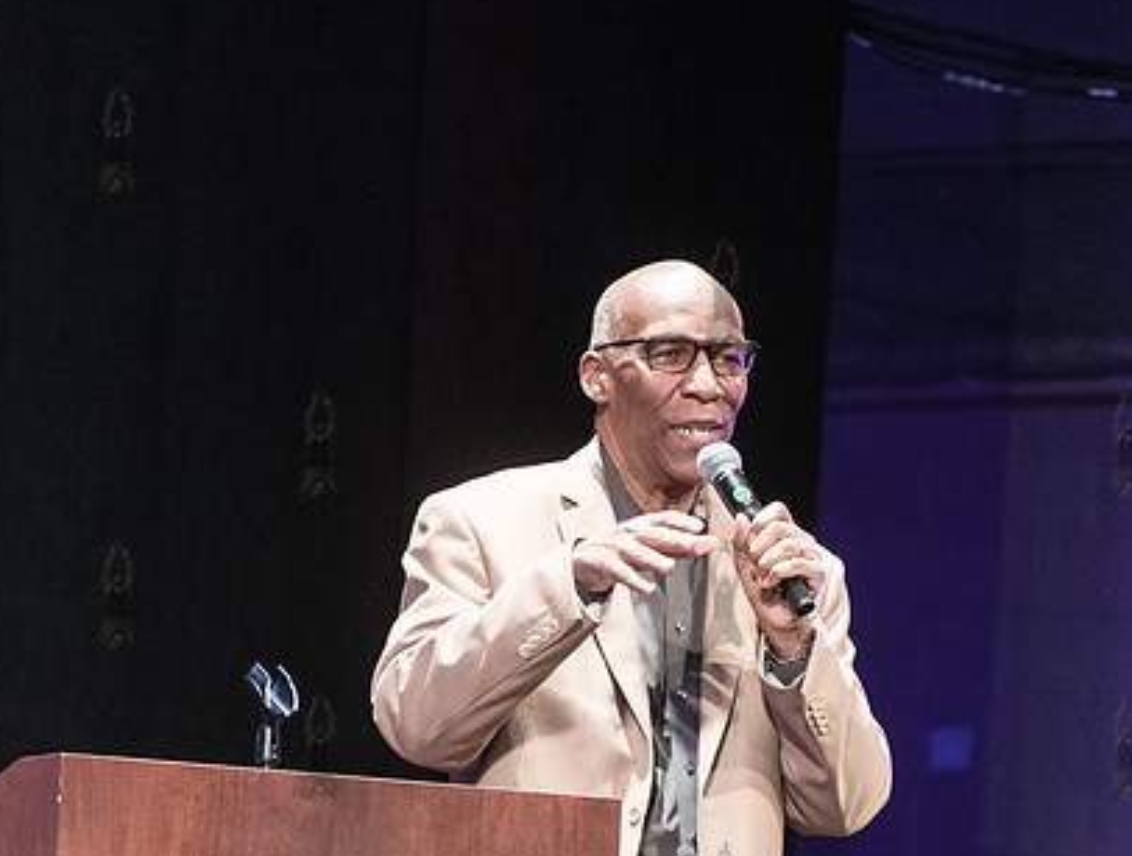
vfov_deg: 7.8
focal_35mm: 190
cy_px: 801
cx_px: 554
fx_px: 6232
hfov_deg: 10.4
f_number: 2.8
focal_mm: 80
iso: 4000
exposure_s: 1/200
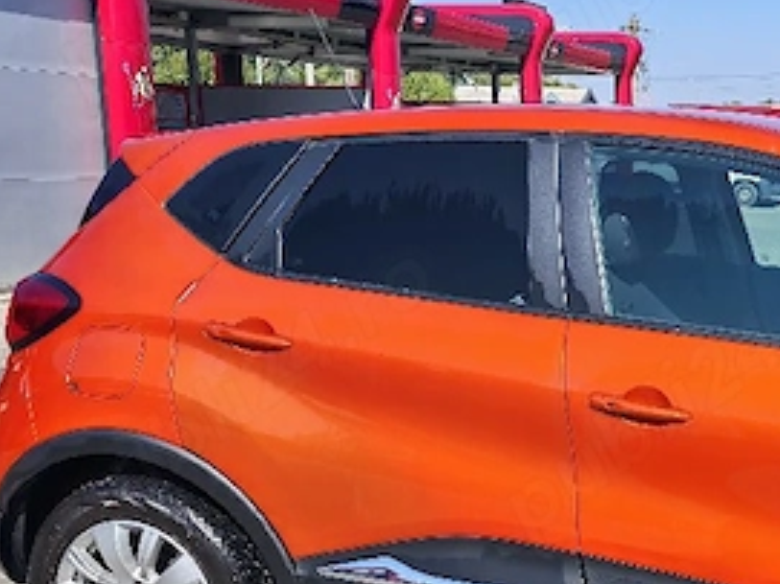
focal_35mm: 51
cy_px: 409
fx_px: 1149
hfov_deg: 33.8
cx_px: 806
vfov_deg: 28.3
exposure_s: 1/3333
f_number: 1.6
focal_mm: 6.55
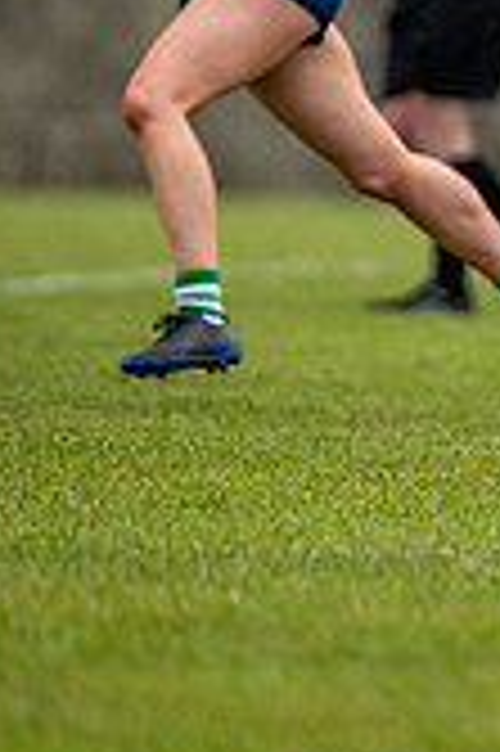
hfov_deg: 1.3
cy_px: 34
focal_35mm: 1043
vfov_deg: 2.0
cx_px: 1032
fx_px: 21773
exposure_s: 1/6400
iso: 180
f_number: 2.8
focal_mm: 300
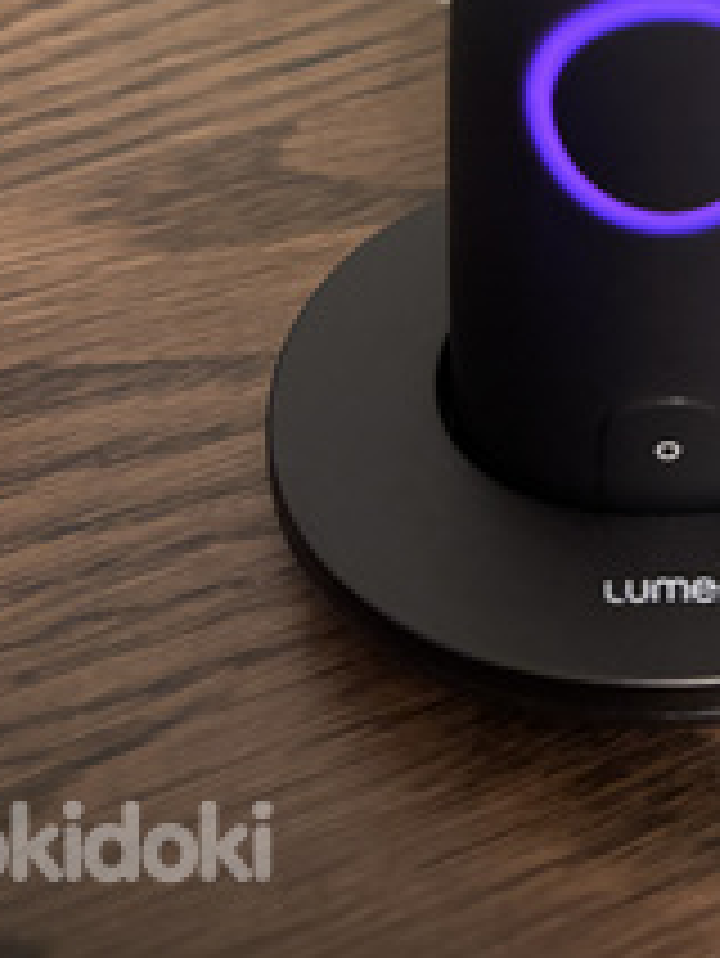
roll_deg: -1.0
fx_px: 1690
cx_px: 668
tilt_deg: -30.5
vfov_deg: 28.4
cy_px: -126
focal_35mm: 61
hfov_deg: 23.3
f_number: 1.6
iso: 800
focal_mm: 5.96
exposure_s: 1/25
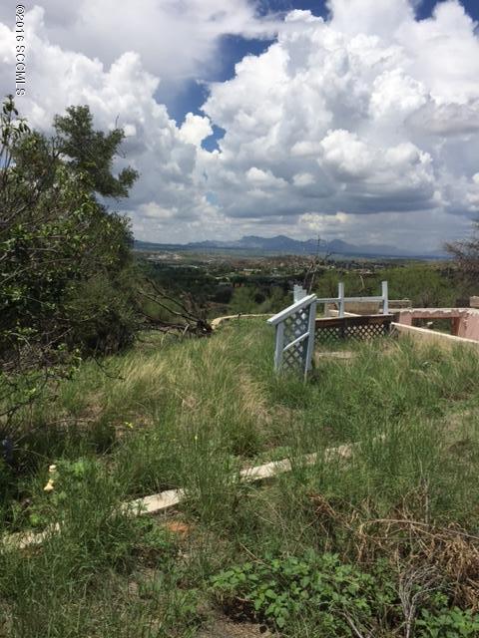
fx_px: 535
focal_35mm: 29
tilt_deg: -6.1
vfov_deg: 61.7
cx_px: 240
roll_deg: -1.7
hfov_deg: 48.2
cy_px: 319
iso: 32
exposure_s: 1/4950
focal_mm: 4.15
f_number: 2.2
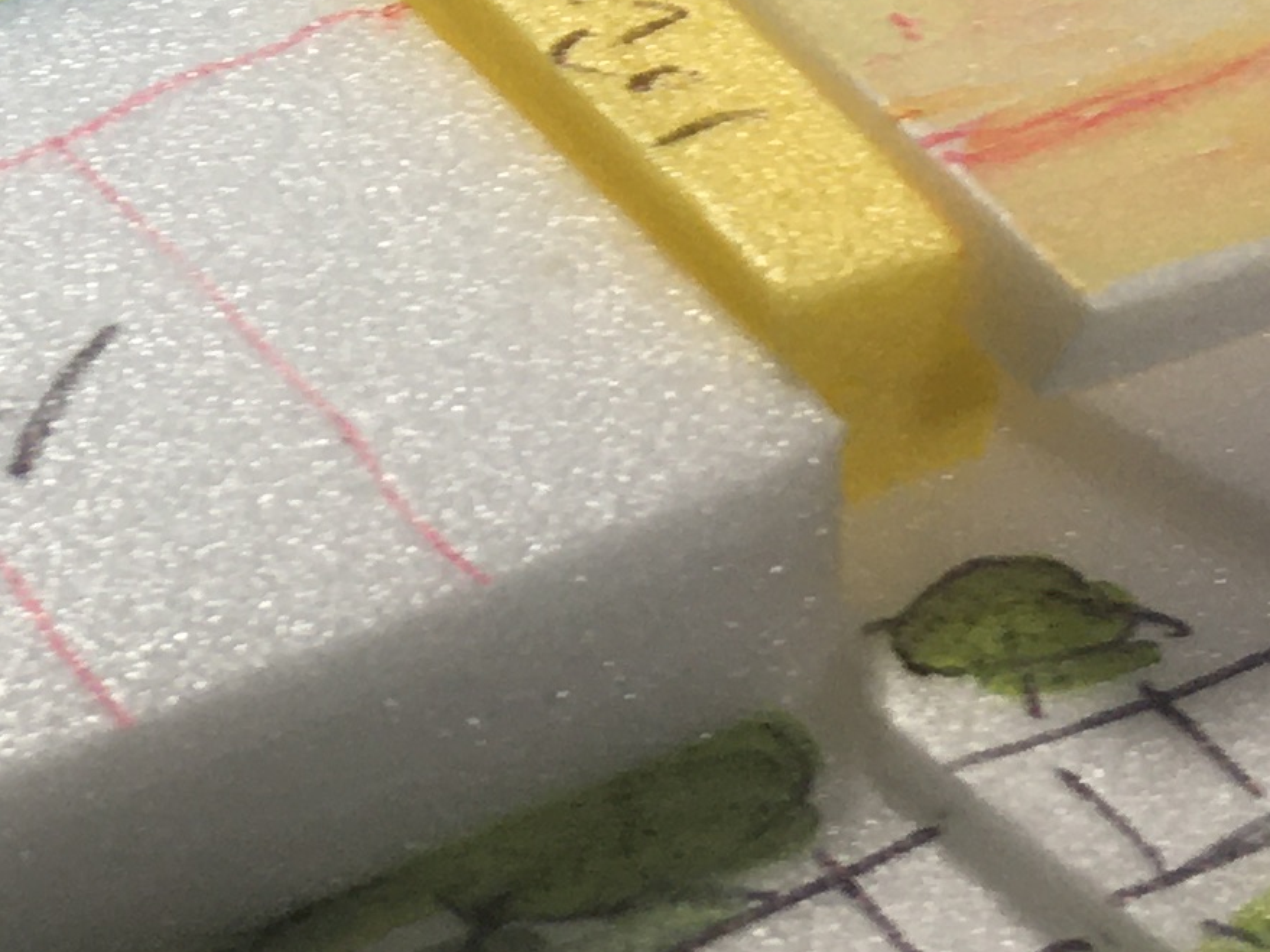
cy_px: -426
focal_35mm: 133
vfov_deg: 10.8
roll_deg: -3.2
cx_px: -325
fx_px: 4879
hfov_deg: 14.3
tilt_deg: -33.6
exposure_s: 1/60
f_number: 2.2
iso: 25
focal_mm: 4.15
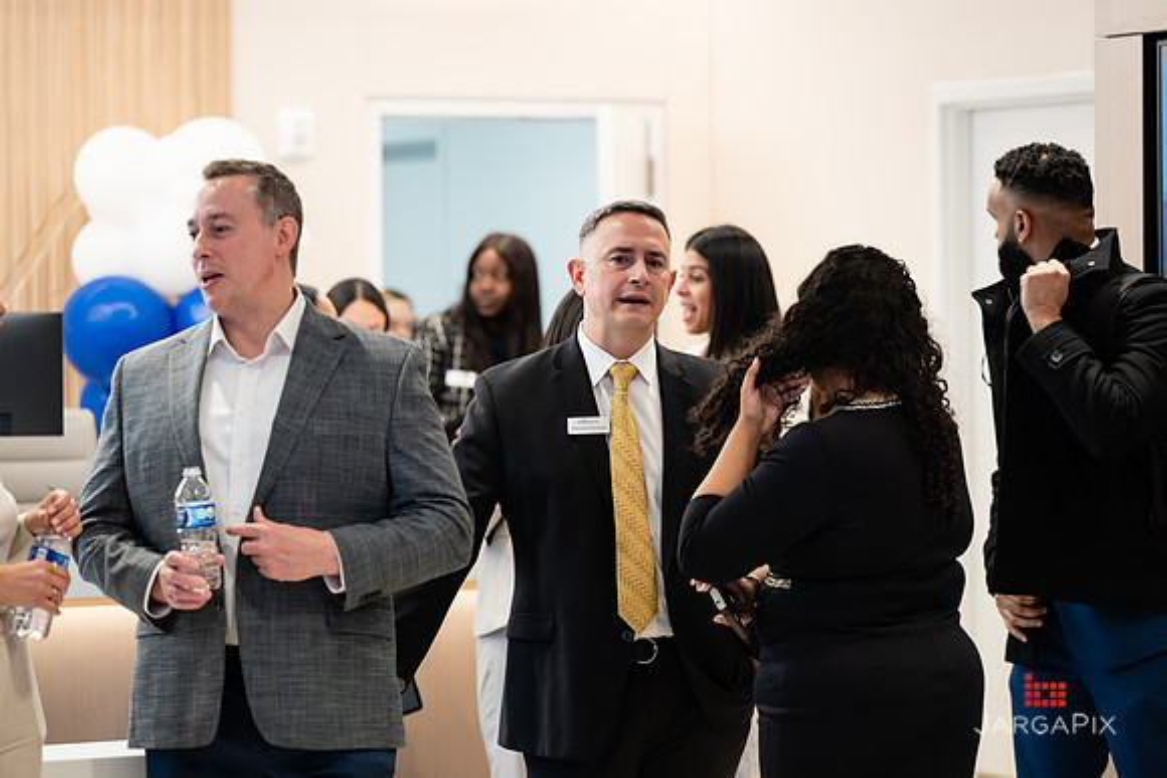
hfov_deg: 15.7
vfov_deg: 10.5
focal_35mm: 131
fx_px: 4239
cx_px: 584
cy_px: 389
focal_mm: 130
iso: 800
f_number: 3.2
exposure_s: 1/200
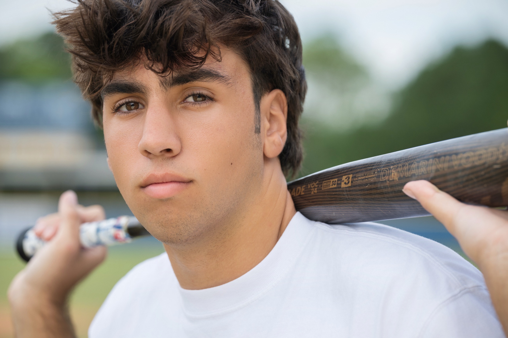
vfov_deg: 10.2
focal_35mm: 135
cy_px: 169
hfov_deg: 15.2
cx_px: 254
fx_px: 1905
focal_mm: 135
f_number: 4
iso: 320
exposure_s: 1/800
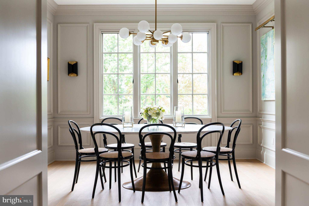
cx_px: 154
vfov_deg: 41.1
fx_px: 274
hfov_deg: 58.8
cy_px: 103
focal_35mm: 32
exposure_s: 1/100
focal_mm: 32
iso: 1000
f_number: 4
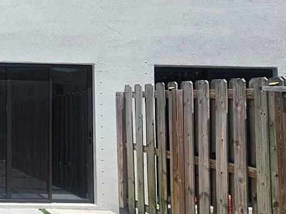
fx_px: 380
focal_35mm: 46
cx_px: -94
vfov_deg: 31.4
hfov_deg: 31.1
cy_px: 81
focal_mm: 2.2
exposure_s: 1/4579
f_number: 2.2
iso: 50
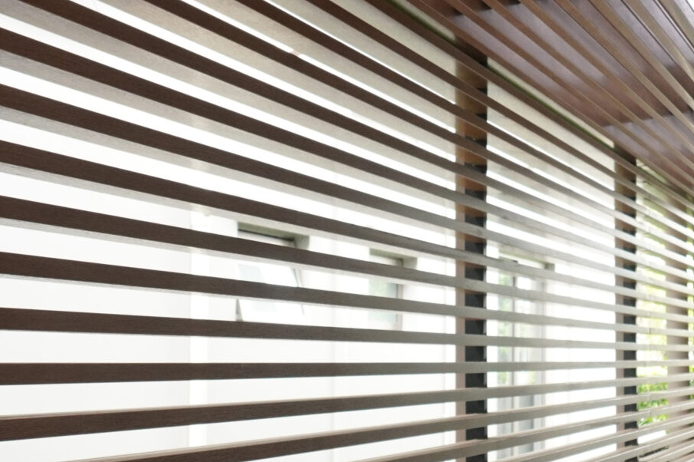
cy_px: 350
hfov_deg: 29.4
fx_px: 1310
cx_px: 466
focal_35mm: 68
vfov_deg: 19.8
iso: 1000
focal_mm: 16
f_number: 5.6
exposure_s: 1/100
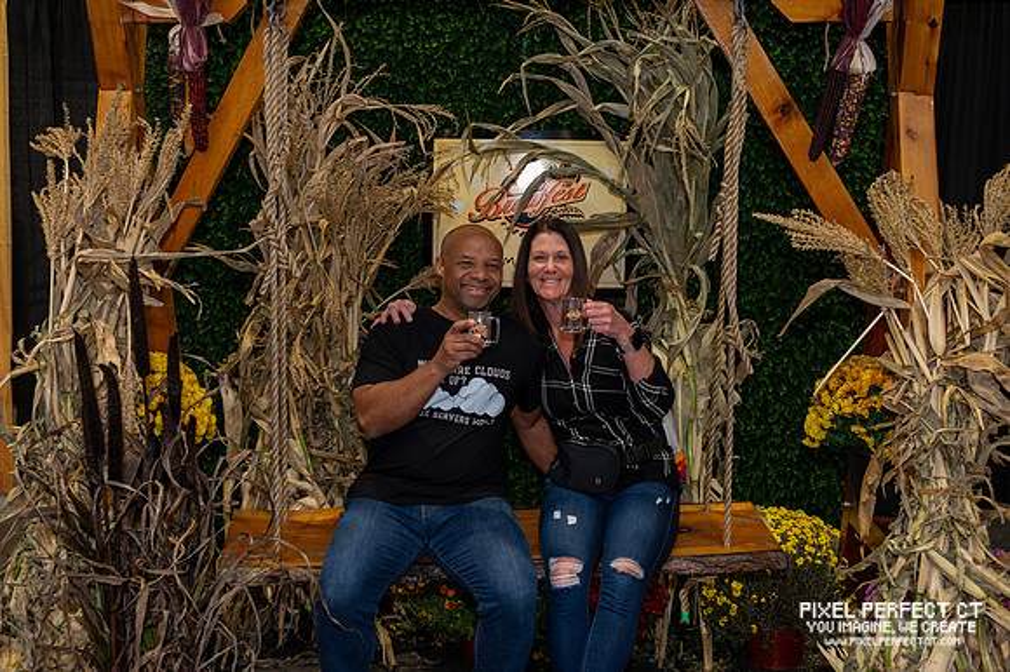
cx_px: 505
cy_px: 336
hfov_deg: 43.6
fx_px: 1262
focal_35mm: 45
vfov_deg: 29.8
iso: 2800
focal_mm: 45
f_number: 5.3
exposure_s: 1/60
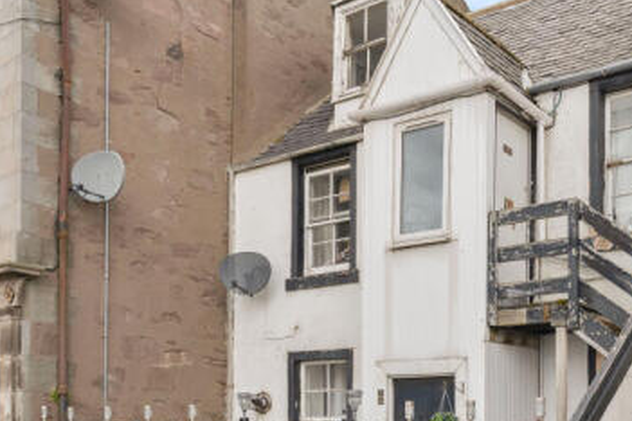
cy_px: 345
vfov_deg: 31.7
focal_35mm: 41
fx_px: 720
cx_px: 500
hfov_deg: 45.2
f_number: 5.6
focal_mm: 22
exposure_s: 1/250
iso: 200
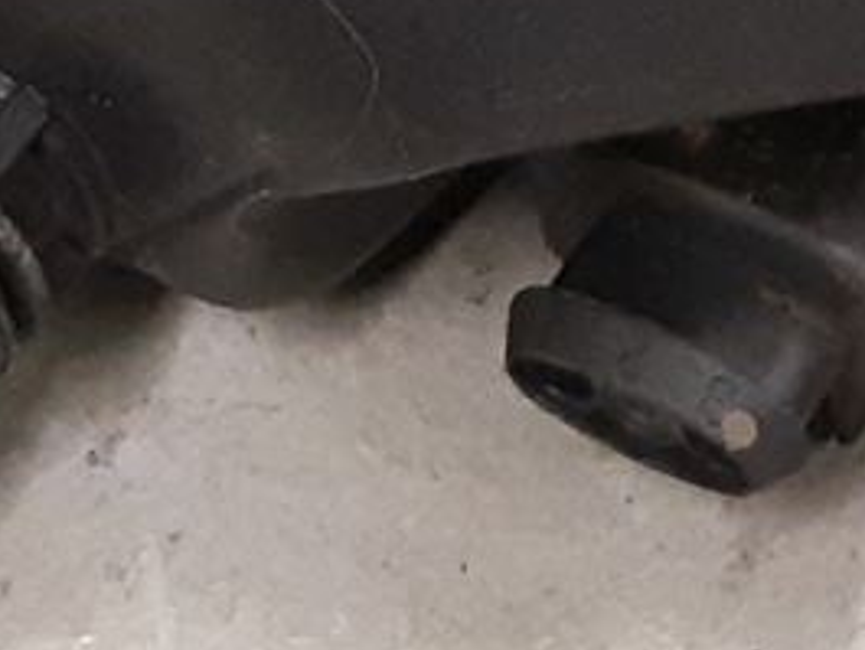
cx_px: 1609
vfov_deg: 6.6
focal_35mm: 201
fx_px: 5025
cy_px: -1405
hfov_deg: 9.3
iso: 320
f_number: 1.7
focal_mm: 3.93
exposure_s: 1/50
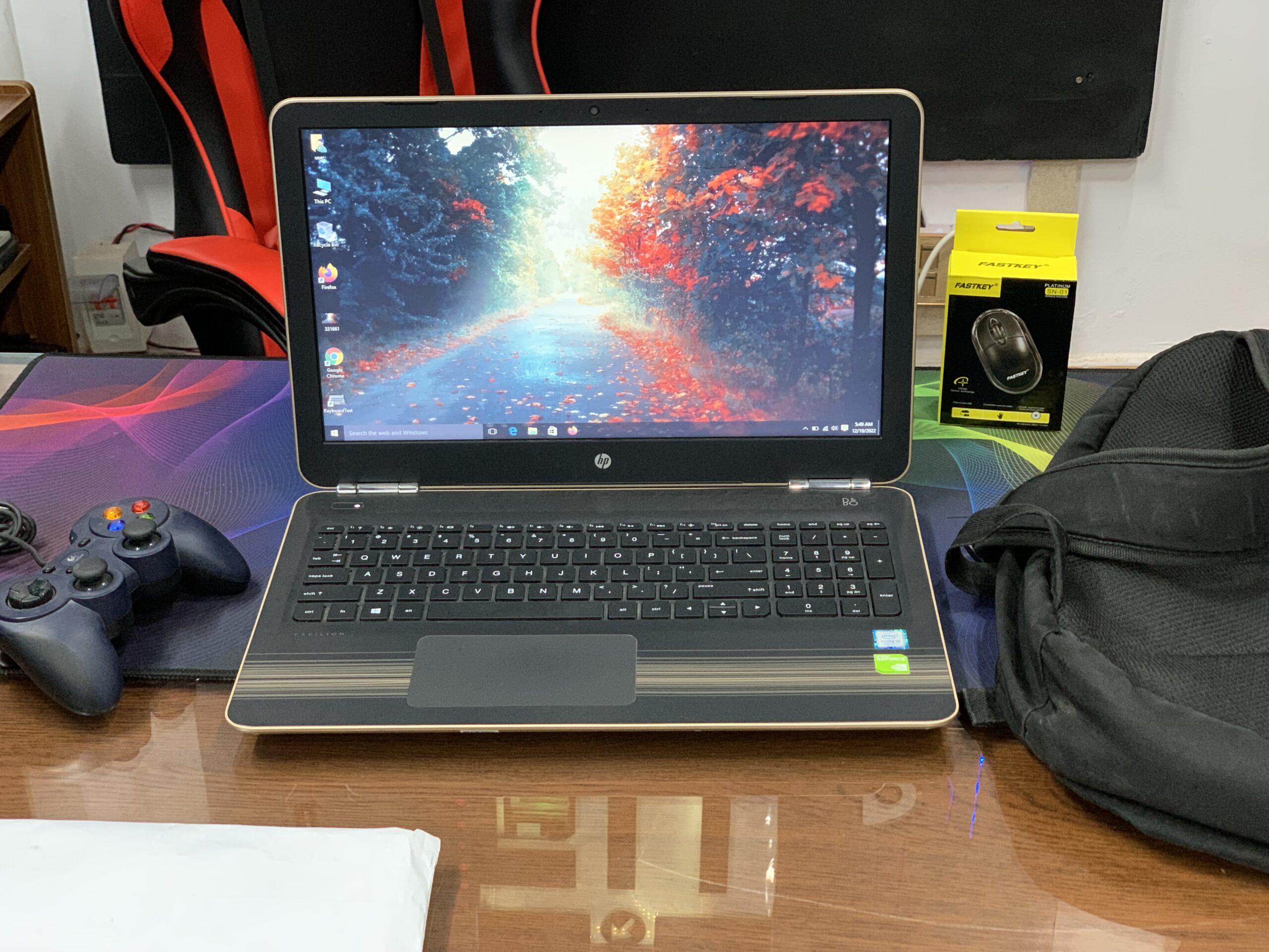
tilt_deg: -28.4
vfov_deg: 28.0
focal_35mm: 52
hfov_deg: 36.8
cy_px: 476
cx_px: 634
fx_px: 1906
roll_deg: +0.9
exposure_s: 1/60
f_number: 2.4
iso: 250
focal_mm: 6
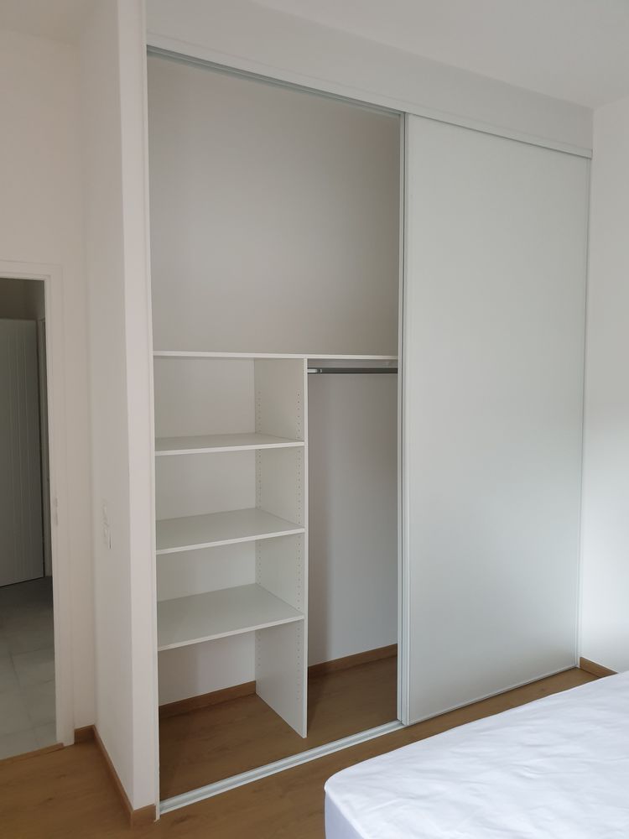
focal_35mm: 26
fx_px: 630
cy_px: 420
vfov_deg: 67.3
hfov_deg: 53.1
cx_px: 314
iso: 250
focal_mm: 4.3
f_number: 1.5
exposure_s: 1/42
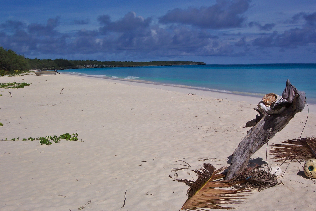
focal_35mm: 51
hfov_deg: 38.9
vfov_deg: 26.5
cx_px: 158
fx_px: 448
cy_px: 106
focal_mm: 10.7
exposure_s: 1/1000
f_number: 5.6
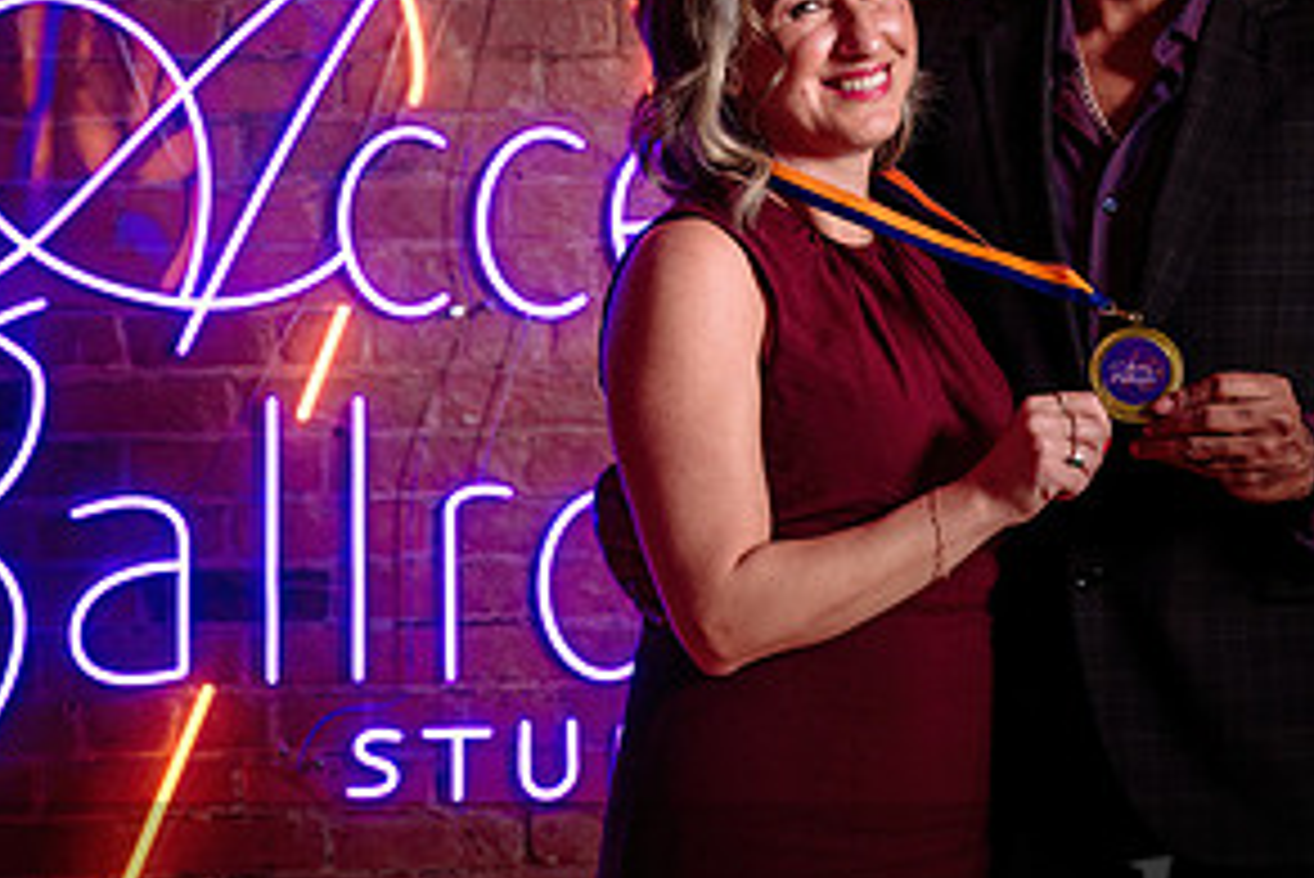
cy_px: 349
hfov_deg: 16.2
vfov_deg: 10.9
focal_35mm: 126
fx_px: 4601
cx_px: 472
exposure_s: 1/200
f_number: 3.2
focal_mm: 58
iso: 500
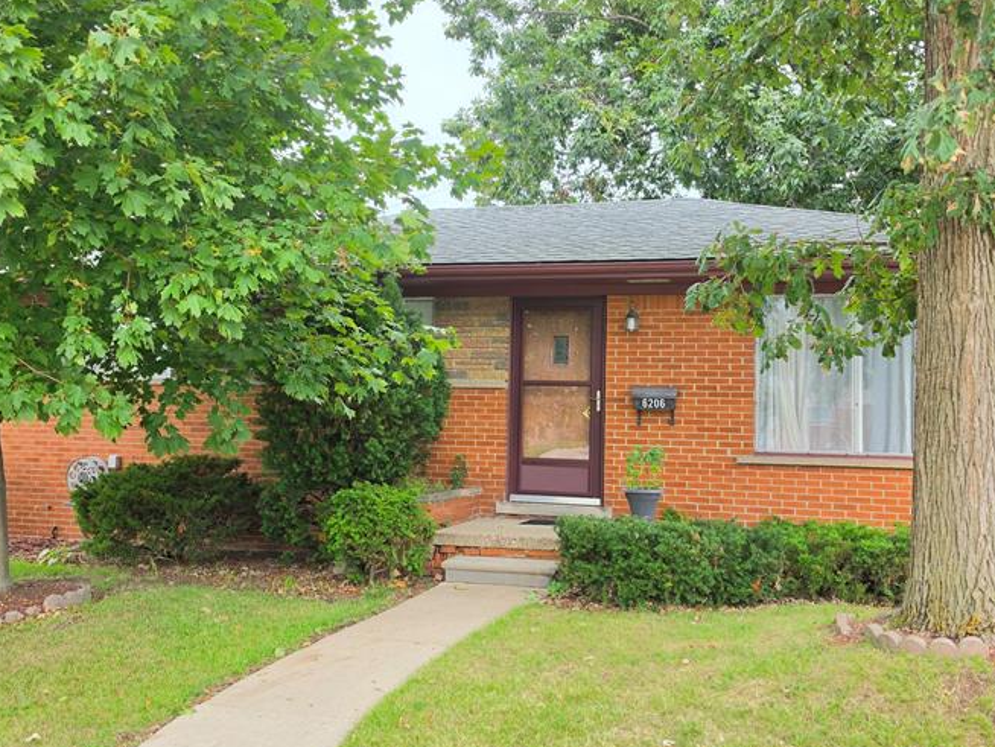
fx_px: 1035
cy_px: 356
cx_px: 505
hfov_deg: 51.3
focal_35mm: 36
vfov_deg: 39.7
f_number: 1.4
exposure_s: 1/180
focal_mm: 6.5
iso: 20
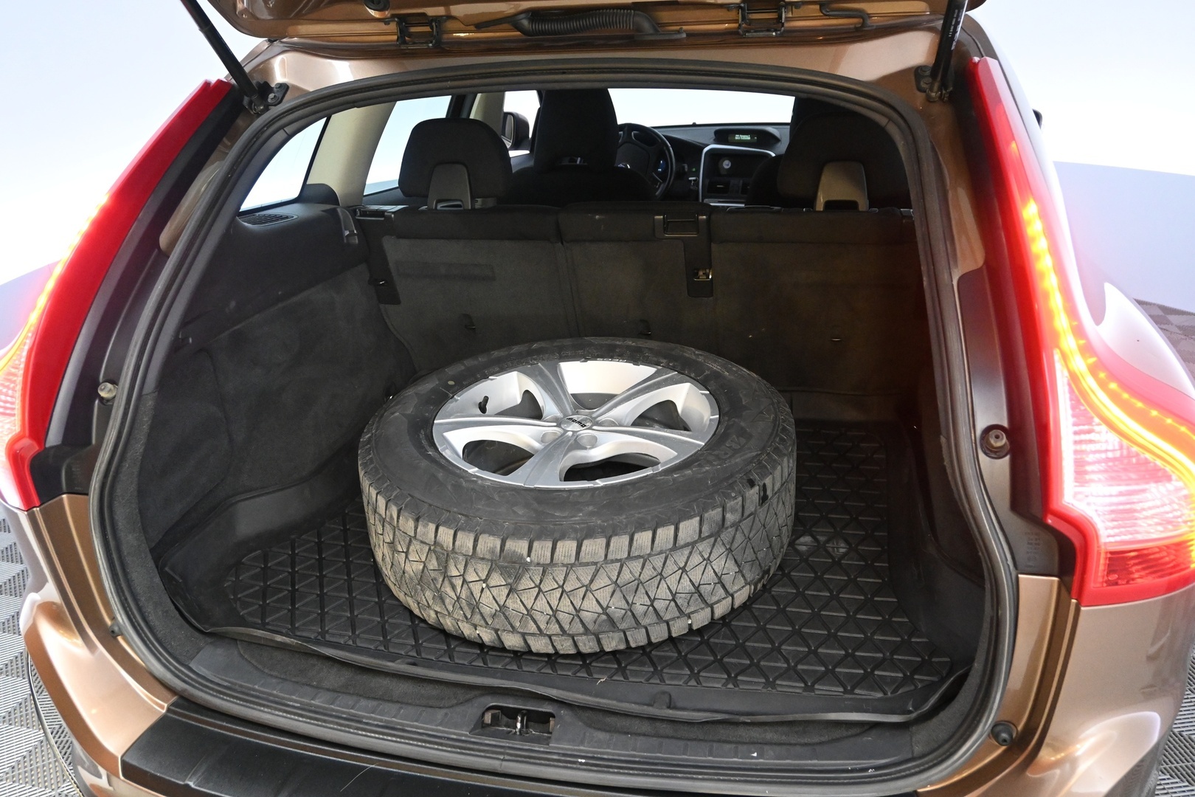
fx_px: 996
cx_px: 598
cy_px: 398
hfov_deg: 61.9
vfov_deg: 43.6
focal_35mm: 30
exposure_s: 1/60
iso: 4000
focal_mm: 20
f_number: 4.5
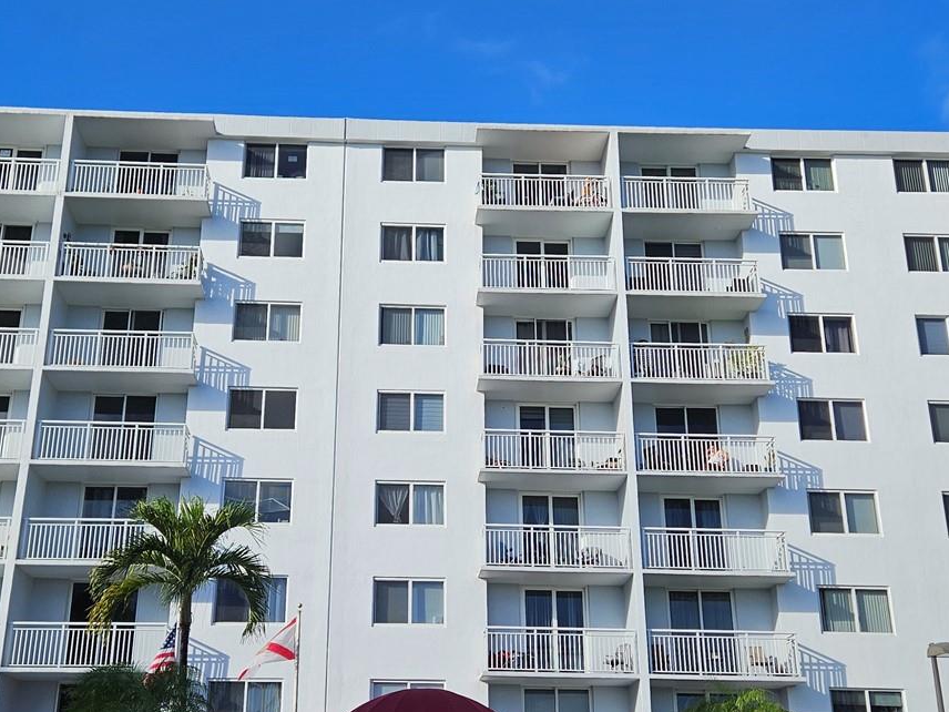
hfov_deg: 43.8
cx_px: 421
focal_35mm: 43
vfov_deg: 33.6
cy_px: 398
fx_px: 1179
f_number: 1.8
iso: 25
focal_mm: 5.4
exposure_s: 1/2314
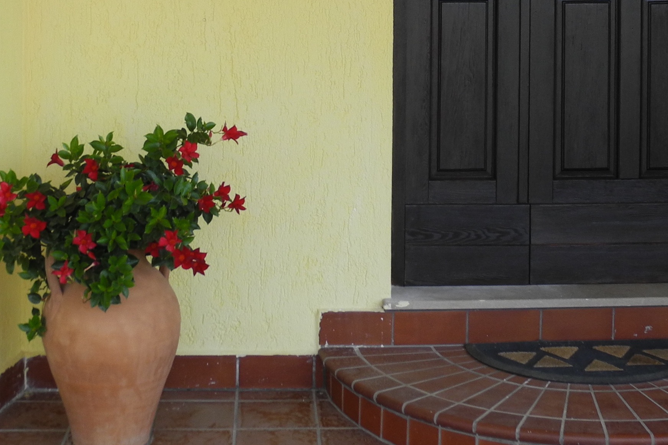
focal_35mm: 76
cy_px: -19
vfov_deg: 17.5
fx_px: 1410
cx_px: 367
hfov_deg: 26.6
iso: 100
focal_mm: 7.4
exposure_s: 1/194
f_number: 3.2
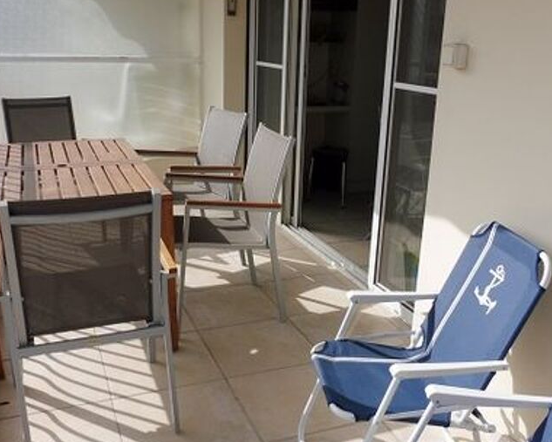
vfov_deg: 40.1
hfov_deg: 49.1
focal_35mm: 37
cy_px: 235
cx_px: 274
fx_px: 605
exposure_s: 1/800
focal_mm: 4.3
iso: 100
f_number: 4
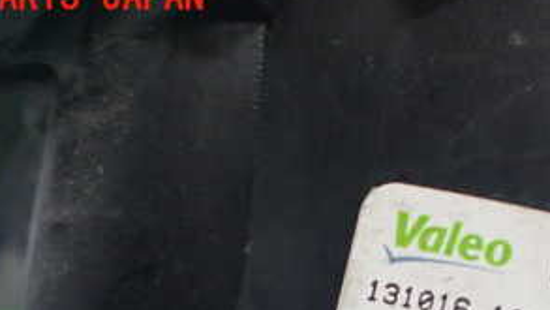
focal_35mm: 67
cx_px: 426
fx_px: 977
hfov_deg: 30.8
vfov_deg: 17.0
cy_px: 396
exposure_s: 1/80
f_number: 2.3
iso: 800
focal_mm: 5.4
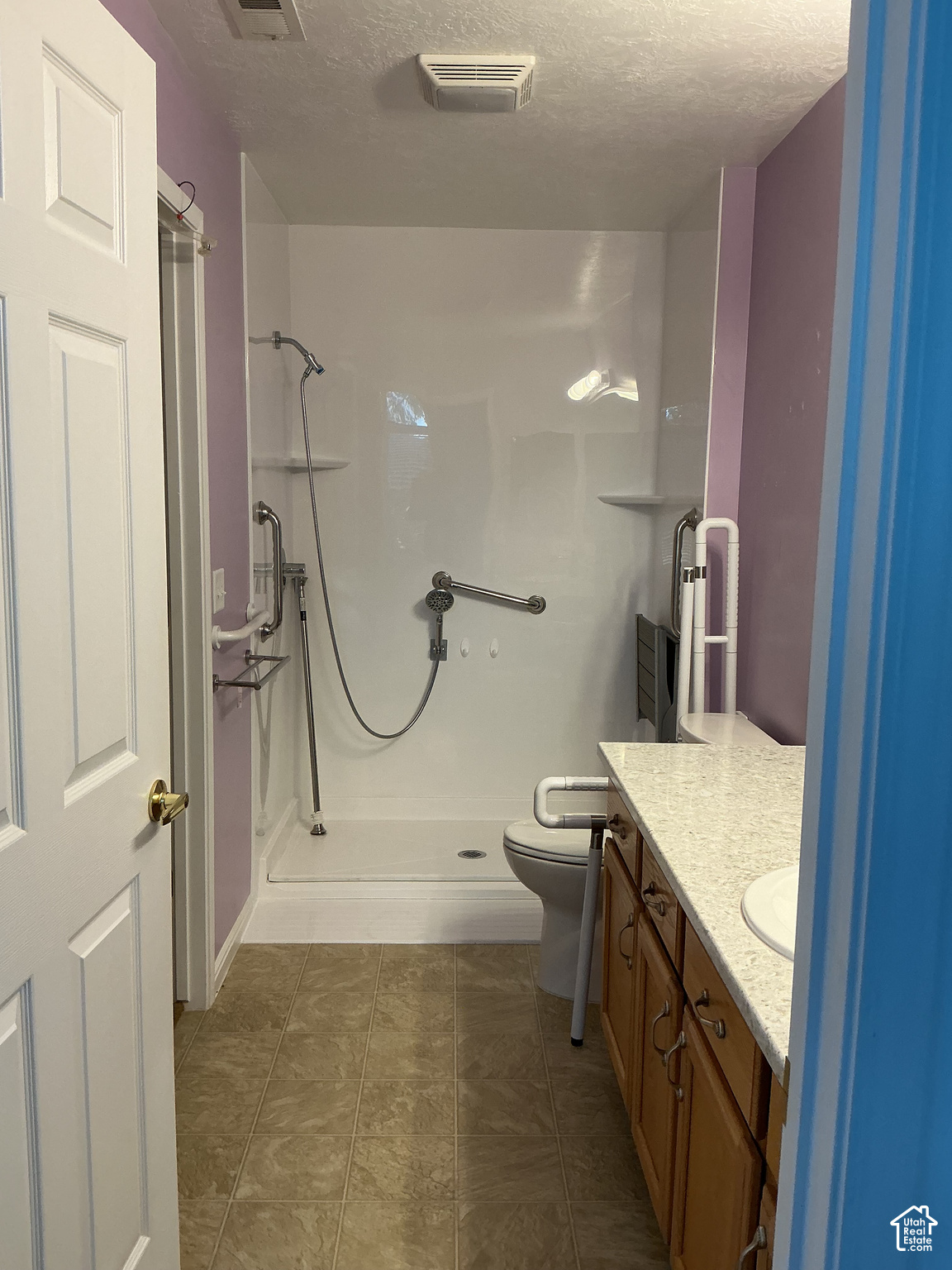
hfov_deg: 48.2
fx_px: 1063
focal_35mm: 29
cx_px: 476
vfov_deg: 61.7
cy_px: 635
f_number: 1.8
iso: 80
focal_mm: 3
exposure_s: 1/60
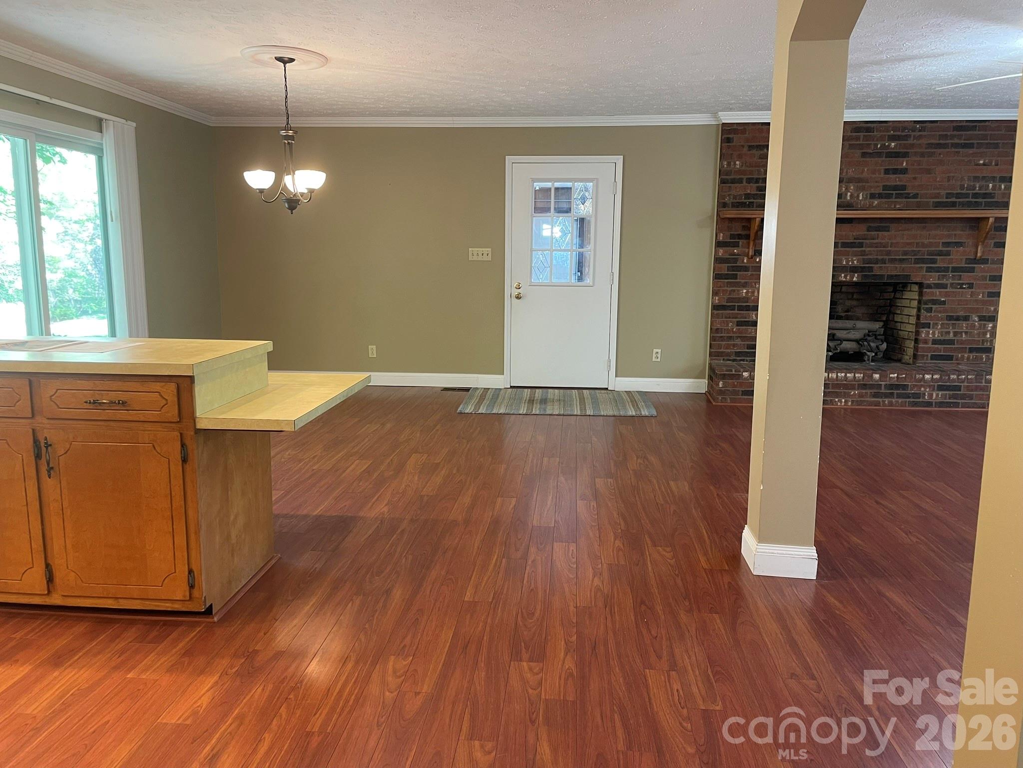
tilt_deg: -9.2
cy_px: 384
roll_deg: -0.1
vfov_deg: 53.1
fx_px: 768
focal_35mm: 26
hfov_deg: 67.3
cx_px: 512
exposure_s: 1/60
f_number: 1.6
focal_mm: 4.2
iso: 160
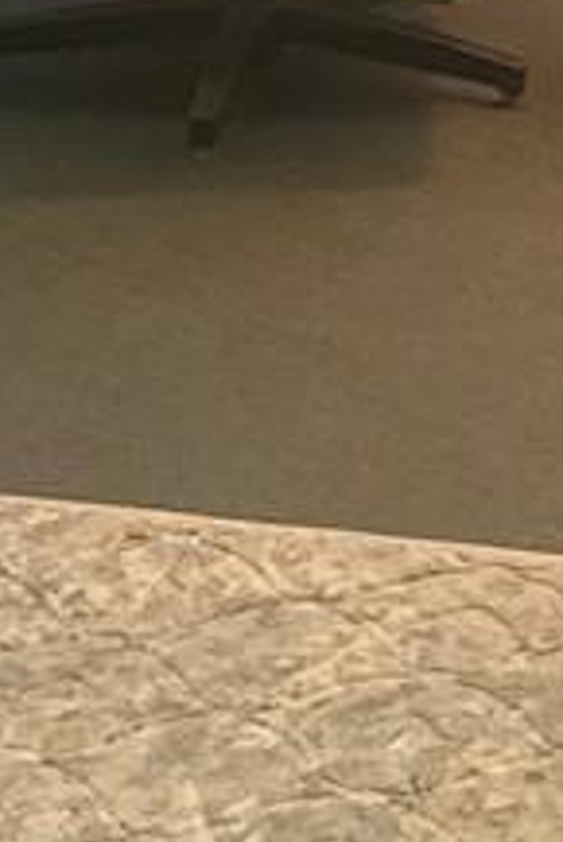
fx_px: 4660
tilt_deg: -17.1
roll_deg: -2.5
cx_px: 835
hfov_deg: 6.8
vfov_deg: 10.2
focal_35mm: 199
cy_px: -89
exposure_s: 1/120
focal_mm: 5.1
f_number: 1.6
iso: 100
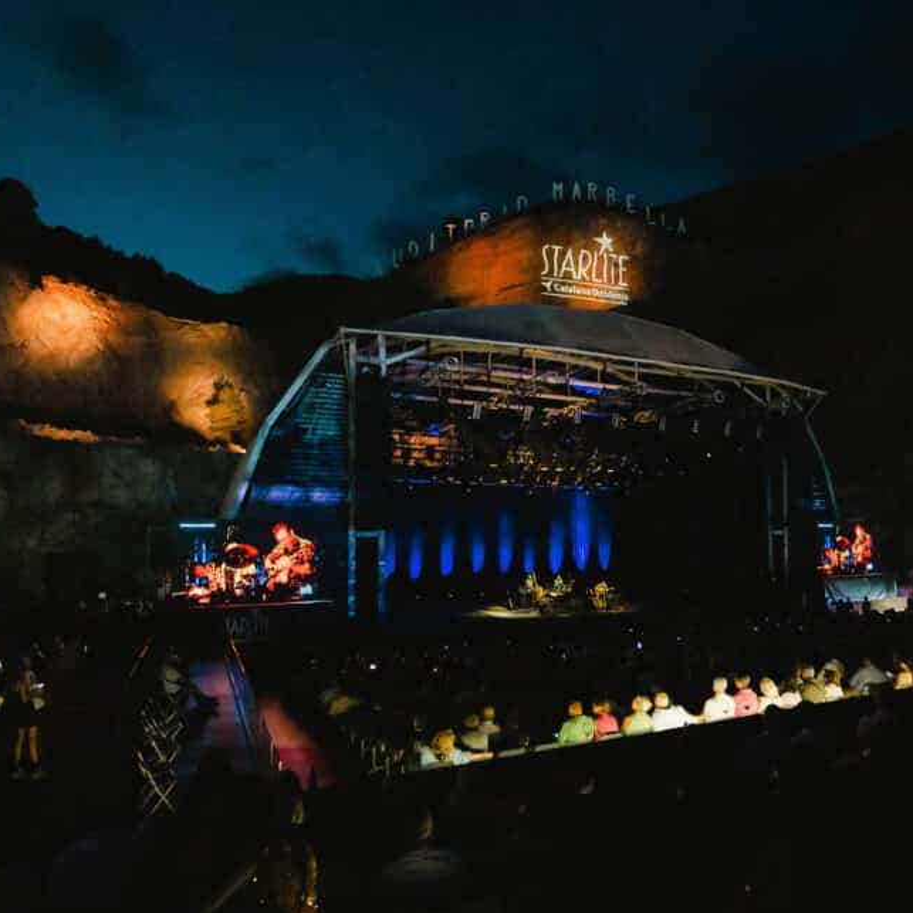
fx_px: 627
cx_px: 506
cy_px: 509
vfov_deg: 71.9
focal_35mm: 21
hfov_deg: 71.9
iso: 800
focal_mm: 14
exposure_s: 1/160
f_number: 1.8
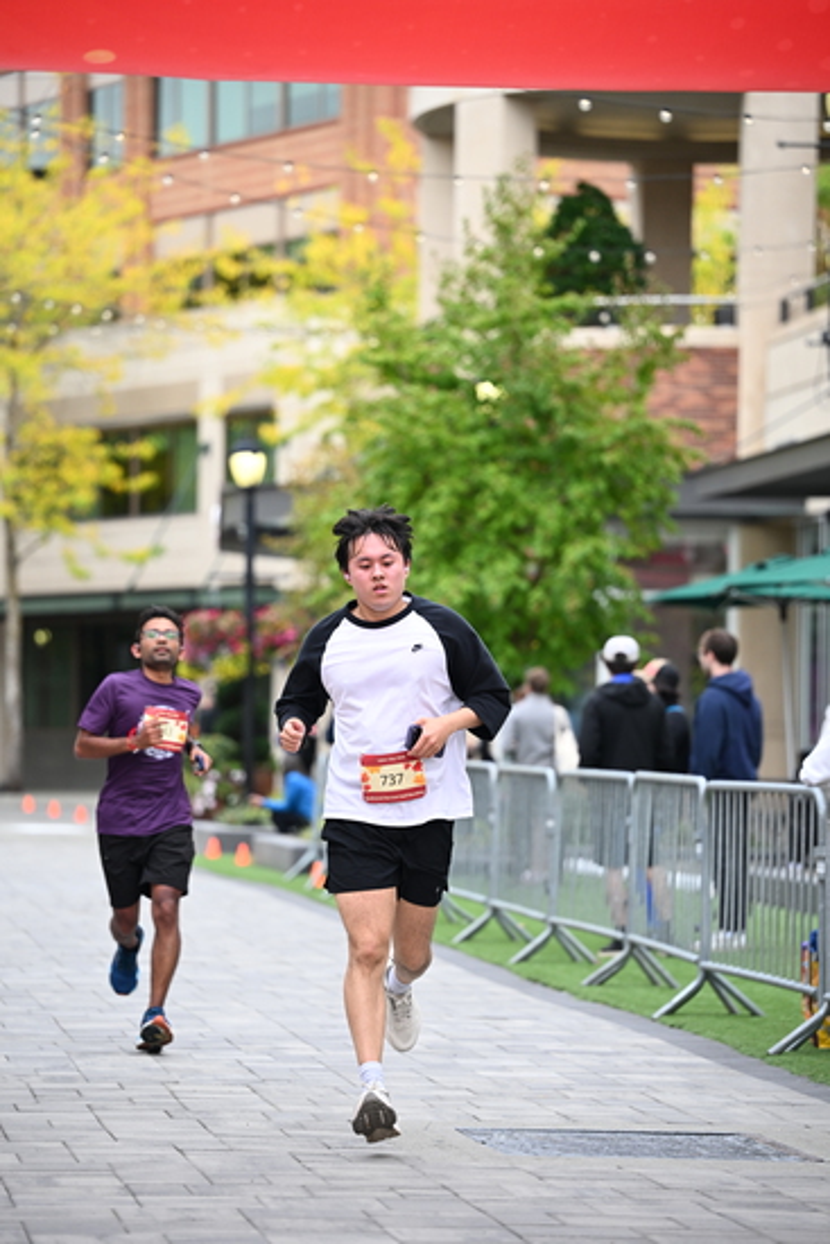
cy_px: 622
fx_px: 4493
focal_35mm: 130
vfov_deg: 15.8
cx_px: 415
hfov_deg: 10.6
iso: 640
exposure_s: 1/1600
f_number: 2.8
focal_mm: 130
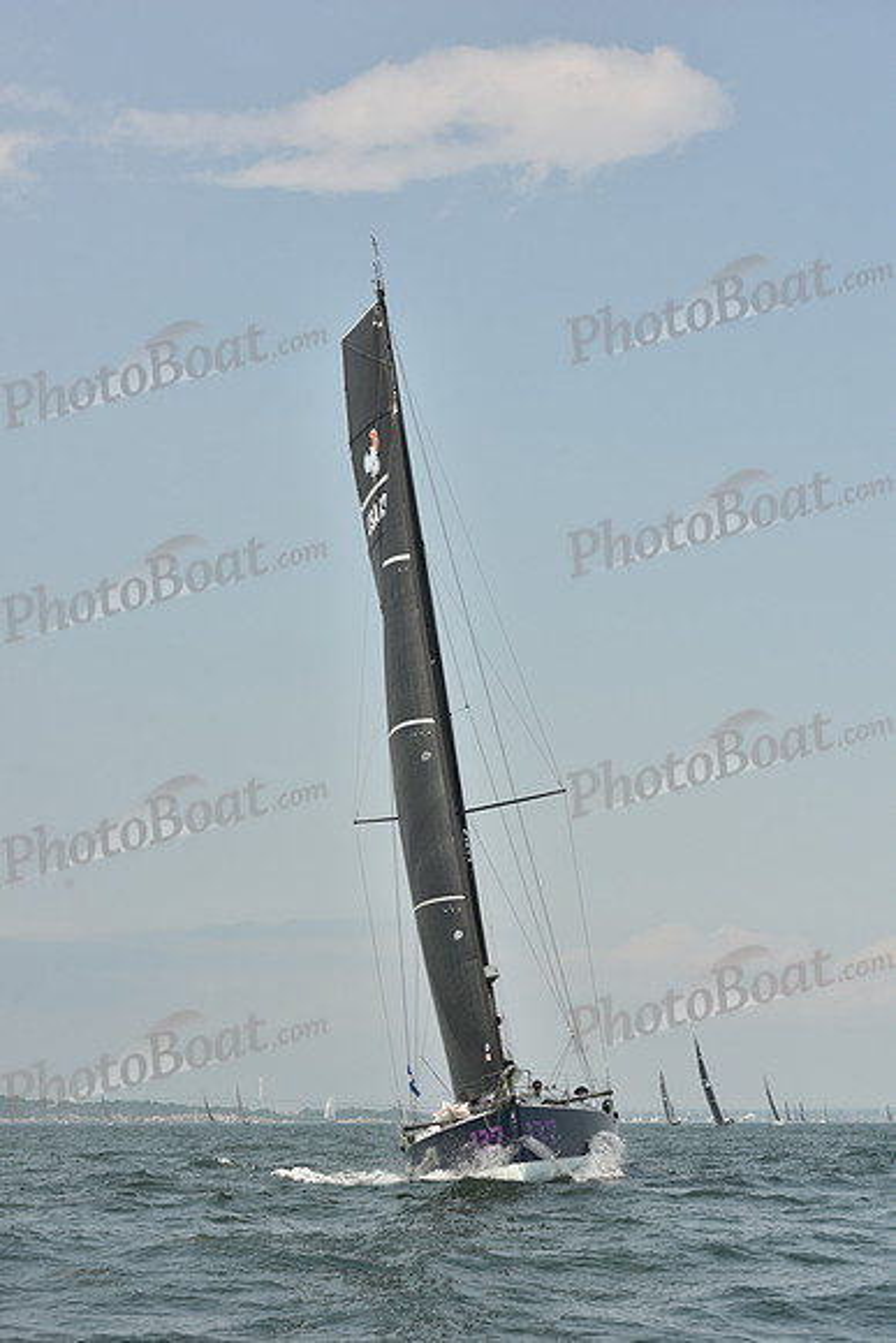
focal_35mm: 80
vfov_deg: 25.4
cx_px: 448
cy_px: 672
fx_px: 2985
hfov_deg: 17.1
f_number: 10
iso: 250
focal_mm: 80
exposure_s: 1/800
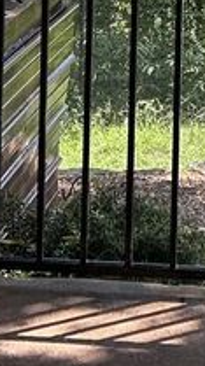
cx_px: 338
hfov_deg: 8.4
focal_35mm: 139
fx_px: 1348
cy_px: -259
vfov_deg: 14.0
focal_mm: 5.7
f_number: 1.5
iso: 50
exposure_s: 1/674
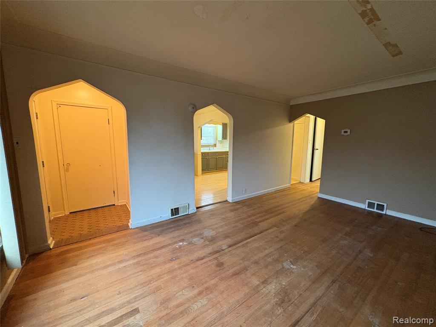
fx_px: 176
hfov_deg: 102.1
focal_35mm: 14
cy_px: 164
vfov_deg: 85.7
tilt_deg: -5.4
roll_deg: +0.5
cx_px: 218
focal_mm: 2.22
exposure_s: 1/60
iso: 640
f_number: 2.2
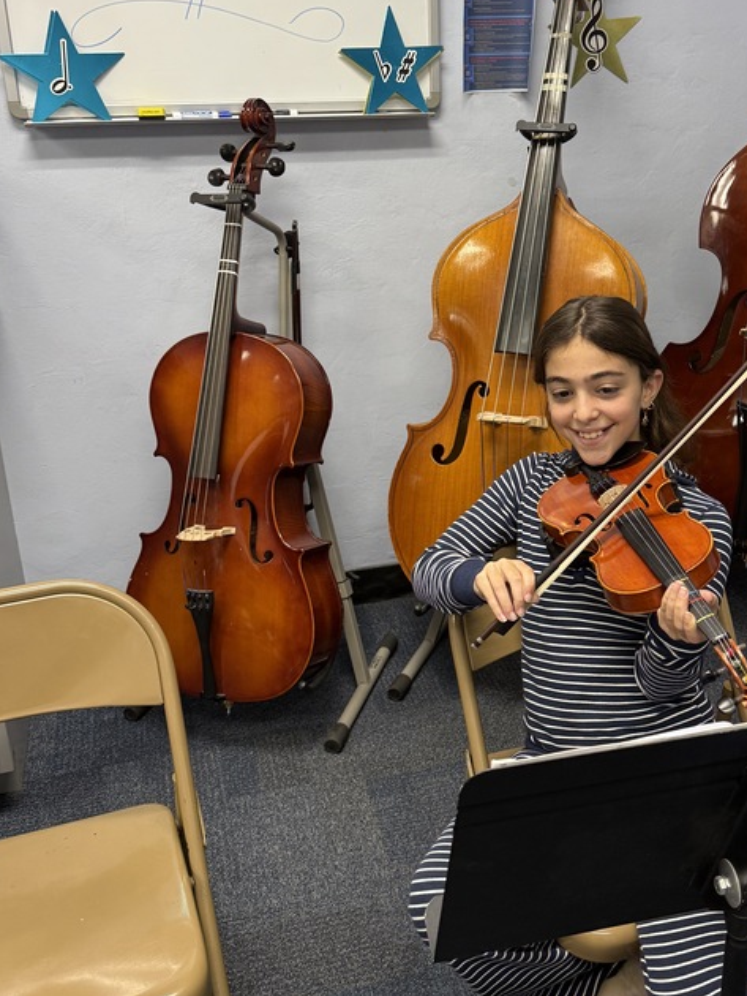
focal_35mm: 39
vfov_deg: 47.7
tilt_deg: -20.2
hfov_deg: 36.5
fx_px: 1121
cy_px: 436
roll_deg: +0.9
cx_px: 493
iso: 160
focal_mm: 6.76
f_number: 1.78
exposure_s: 1/60
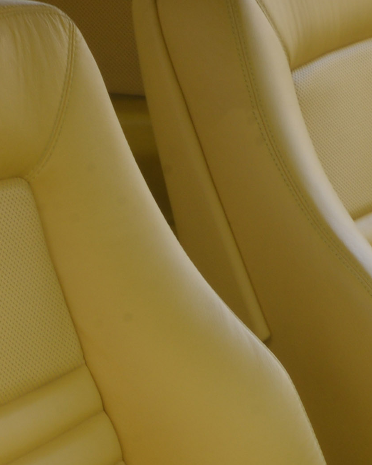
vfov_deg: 8.4
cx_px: 191
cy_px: 562
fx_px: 3124
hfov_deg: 6.8
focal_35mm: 227
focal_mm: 42
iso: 200
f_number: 18
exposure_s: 1/13
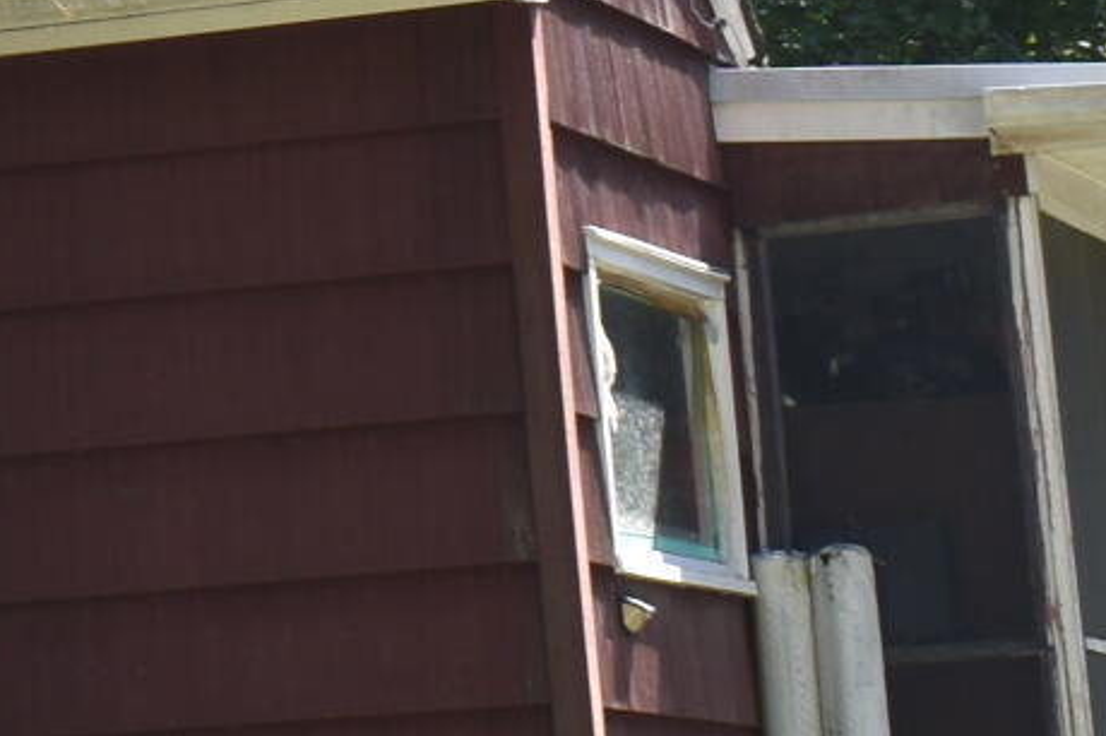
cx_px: -1152
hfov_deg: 8.3
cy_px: -185
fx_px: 7214
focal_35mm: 235
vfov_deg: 5.8
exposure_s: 1/200
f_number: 6.3
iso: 100
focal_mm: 24
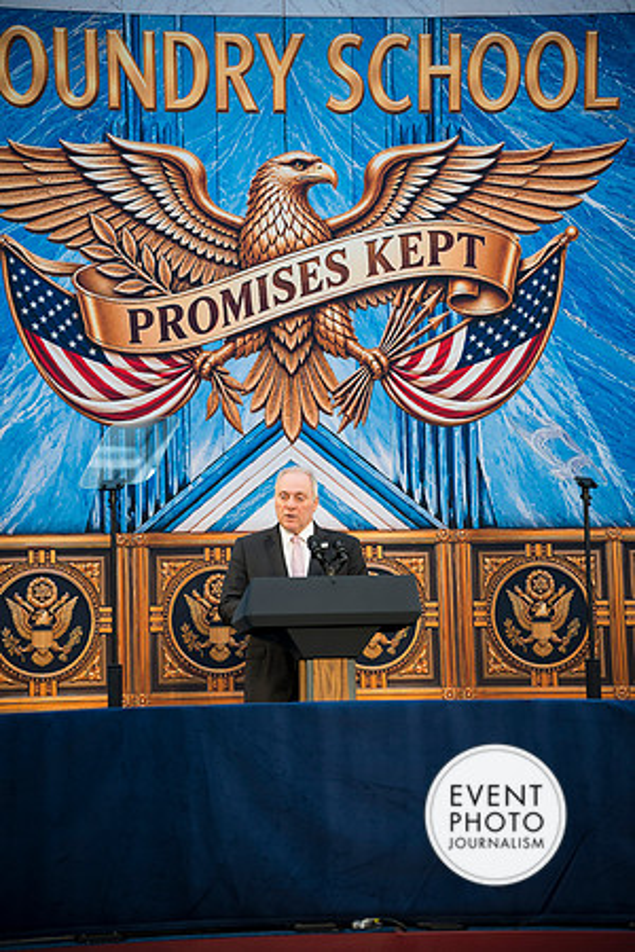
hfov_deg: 12.8
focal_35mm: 107
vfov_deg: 19.1
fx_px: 2831
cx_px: 318
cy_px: 476
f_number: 2.8
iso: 360
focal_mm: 107
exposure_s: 1/200
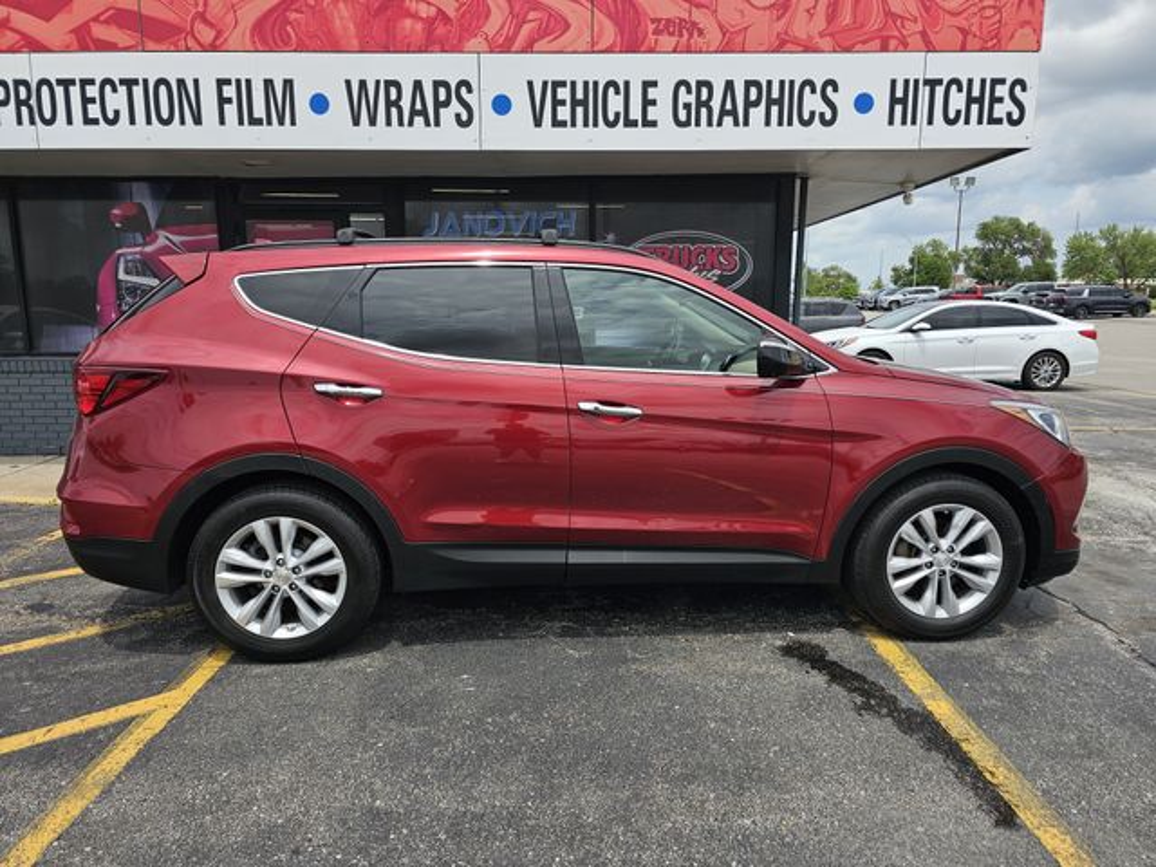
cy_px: 434
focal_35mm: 23
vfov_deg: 58.9
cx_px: 578
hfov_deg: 73.9
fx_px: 768
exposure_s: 1/556
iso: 10
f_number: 1.7
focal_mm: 6.3
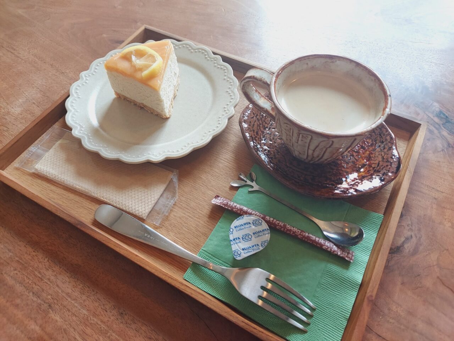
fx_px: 328
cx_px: 227
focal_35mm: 25
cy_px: 170
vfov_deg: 54.9
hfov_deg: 69.4
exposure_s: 1/60
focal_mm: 4.6
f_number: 2
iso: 125
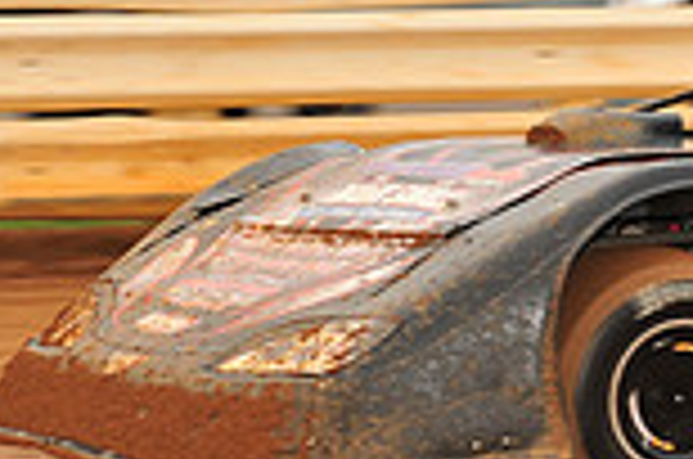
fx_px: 9778
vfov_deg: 2.7
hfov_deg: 4.0
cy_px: 212
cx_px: 855
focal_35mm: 509
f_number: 7.1
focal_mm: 135
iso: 800
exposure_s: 1/320
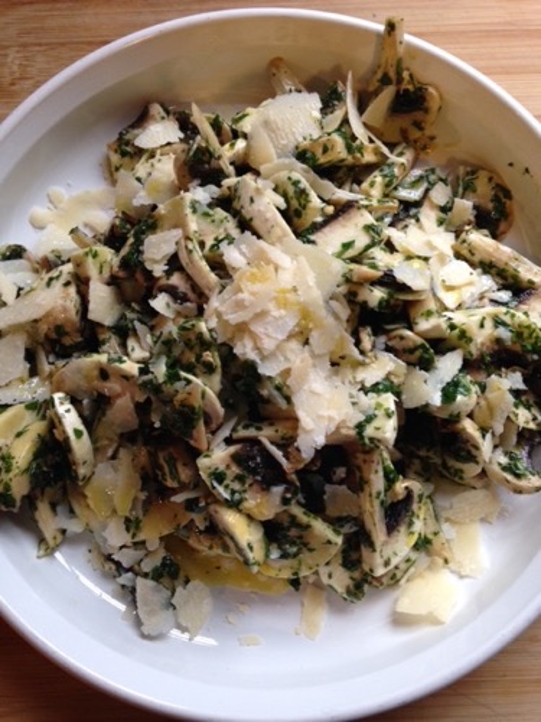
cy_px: 361
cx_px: 270
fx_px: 688
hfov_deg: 42.9
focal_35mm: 33
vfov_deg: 55.4
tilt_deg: -80.0
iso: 80
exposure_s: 1/20
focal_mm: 4.12
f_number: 2.4
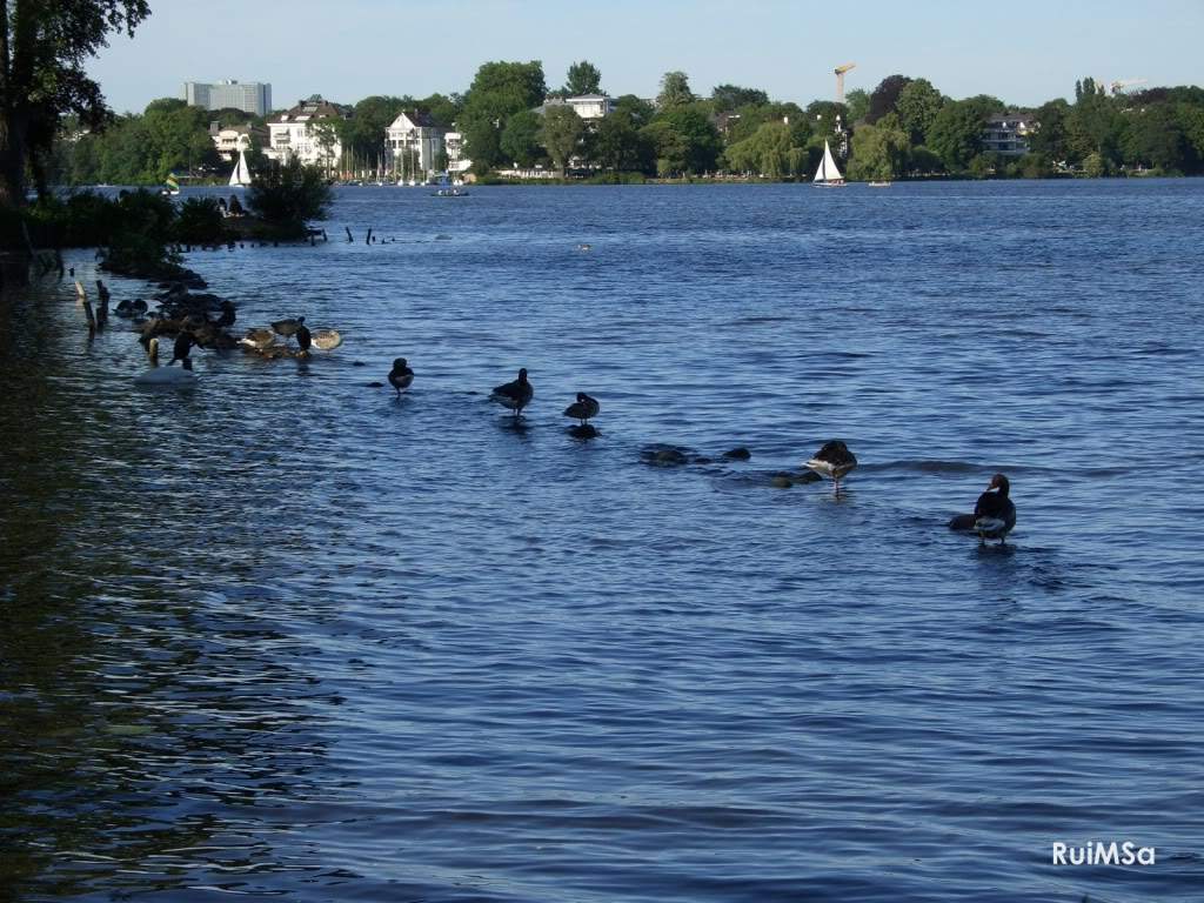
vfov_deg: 13.6
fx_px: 3791
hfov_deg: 18.0
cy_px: 452
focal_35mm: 109
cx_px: 602
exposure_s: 1/640
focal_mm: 23.4
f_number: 6
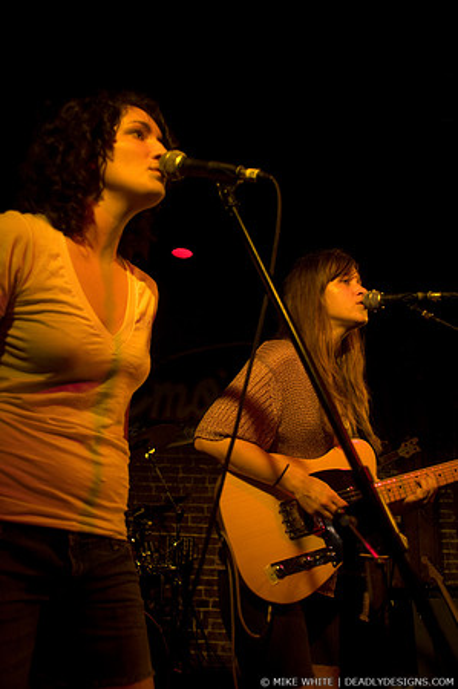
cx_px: 229
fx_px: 574
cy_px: 344
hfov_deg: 43.5
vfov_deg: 62.0
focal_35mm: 30
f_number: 2.8
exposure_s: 1/100
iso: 1000
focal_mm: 20
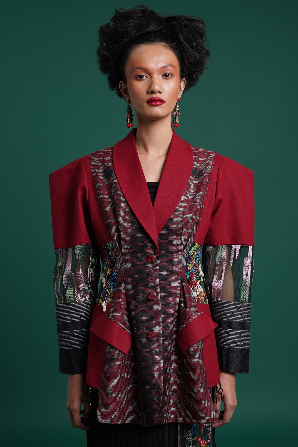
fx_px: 646
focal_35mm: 52
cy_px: 224
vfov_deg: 38.2
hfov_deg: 26.0
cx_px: 149
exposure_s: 1/125
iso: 200
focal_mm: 35
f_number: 10
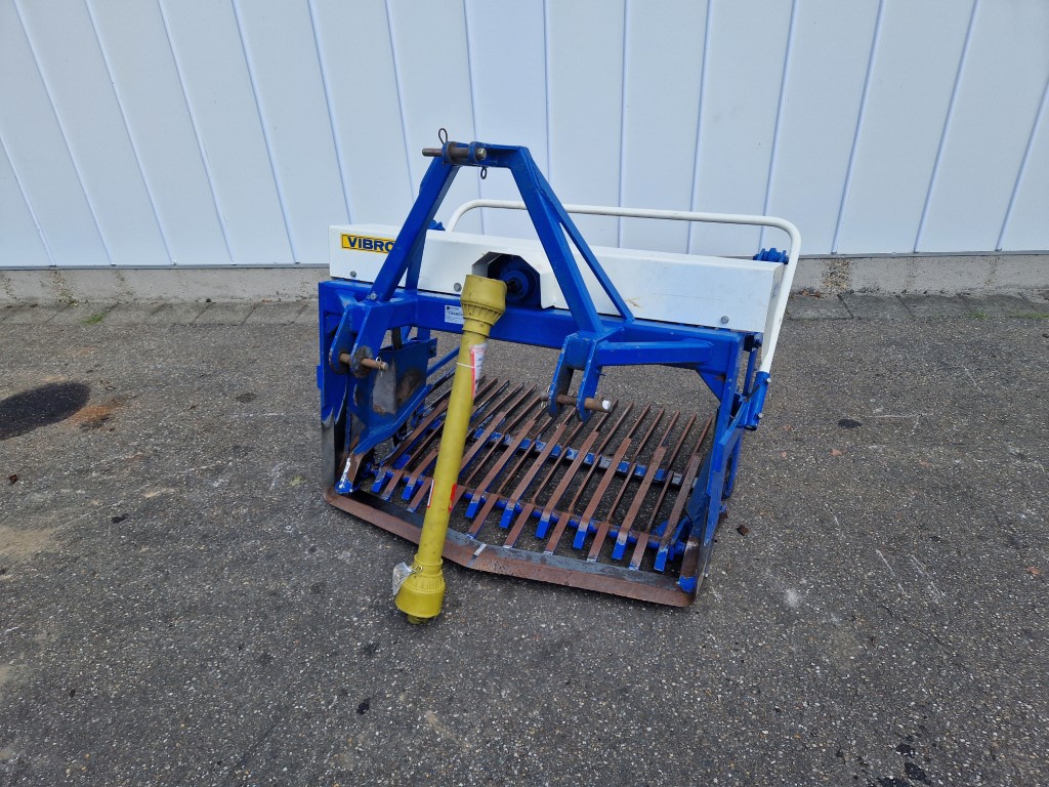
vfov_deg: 58.9
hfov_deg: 73.9
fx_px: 697
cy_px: 394
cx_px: 524
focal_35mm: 23
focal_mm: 5.4
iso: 50
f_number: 1.8
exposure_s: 1/904
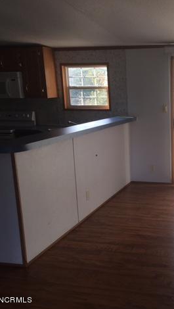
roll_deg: +0.6
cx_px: 178
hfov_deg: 26.2
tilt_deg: -11.8
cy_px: 155
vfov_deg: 47.3
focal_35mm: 43
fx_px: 352
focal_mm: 4.15
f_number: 2.2
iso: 25
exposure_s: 1/60
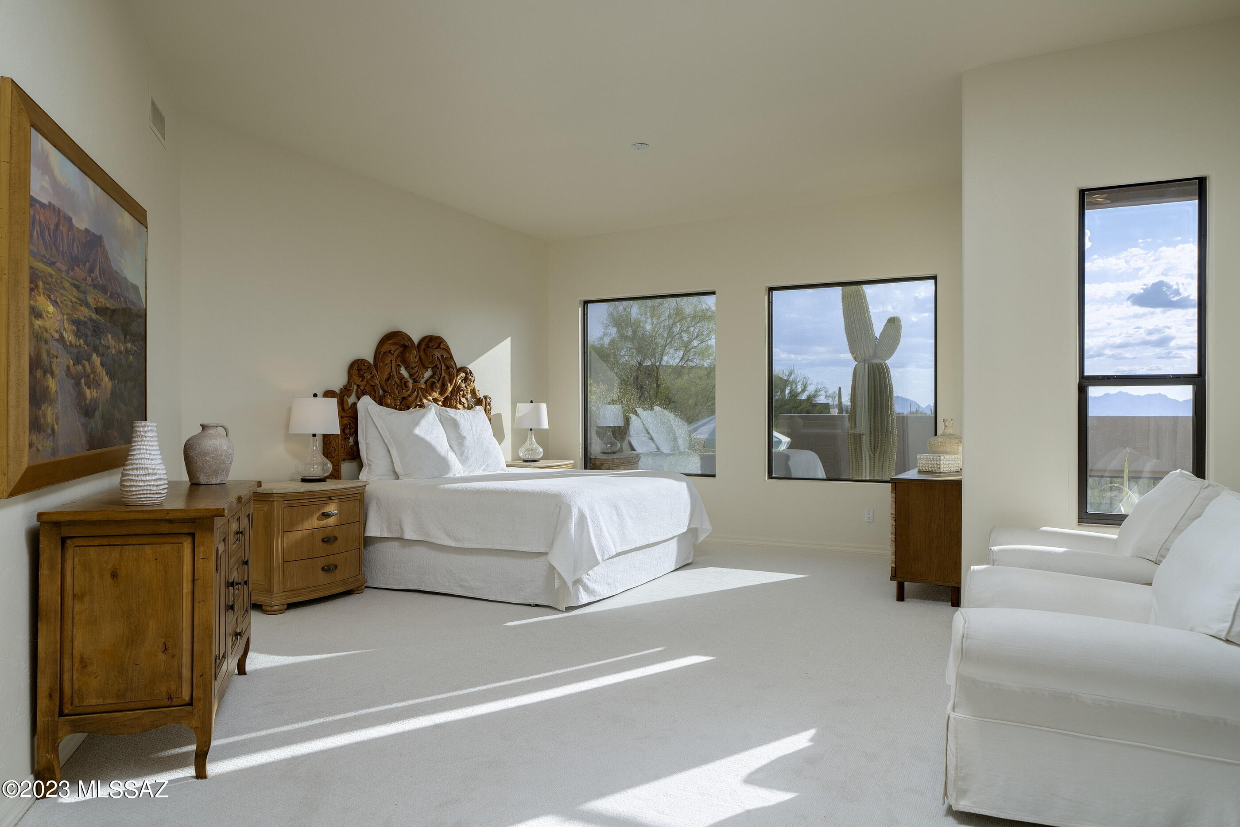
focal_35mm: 24
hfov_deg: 73.8
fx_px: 827
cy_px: 414
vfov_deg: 53.1
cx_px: 620
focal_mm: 24
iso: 200
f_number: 7.1
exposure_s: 1/200
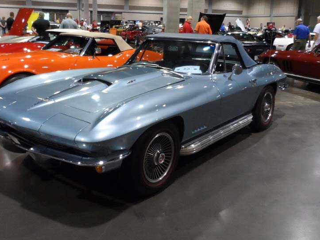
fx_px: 314
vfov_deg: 41.7
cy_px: 101
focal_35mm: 34
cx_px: 159
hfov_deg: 54.0
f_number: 3.2
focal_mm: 4
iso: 320
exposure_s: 1/30
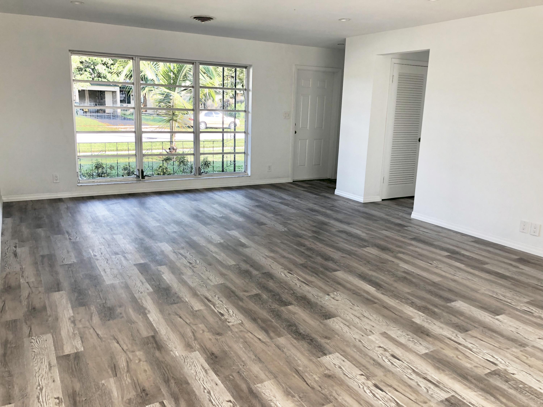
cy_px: 204
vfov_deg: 49.7
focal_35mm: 28
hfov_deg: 63.4
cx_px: 272
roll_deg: -1.4
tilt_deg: -12.7
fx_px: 439
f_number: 1.8
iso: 25
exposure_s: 1/120
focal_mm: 4
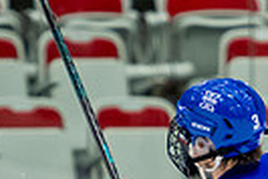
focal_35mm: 1221
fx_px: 9099
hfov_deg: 1.7
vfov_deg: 1.1
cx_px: 376
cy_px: 381
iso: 1600
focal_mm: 160
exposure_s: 1/800
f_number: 3.2
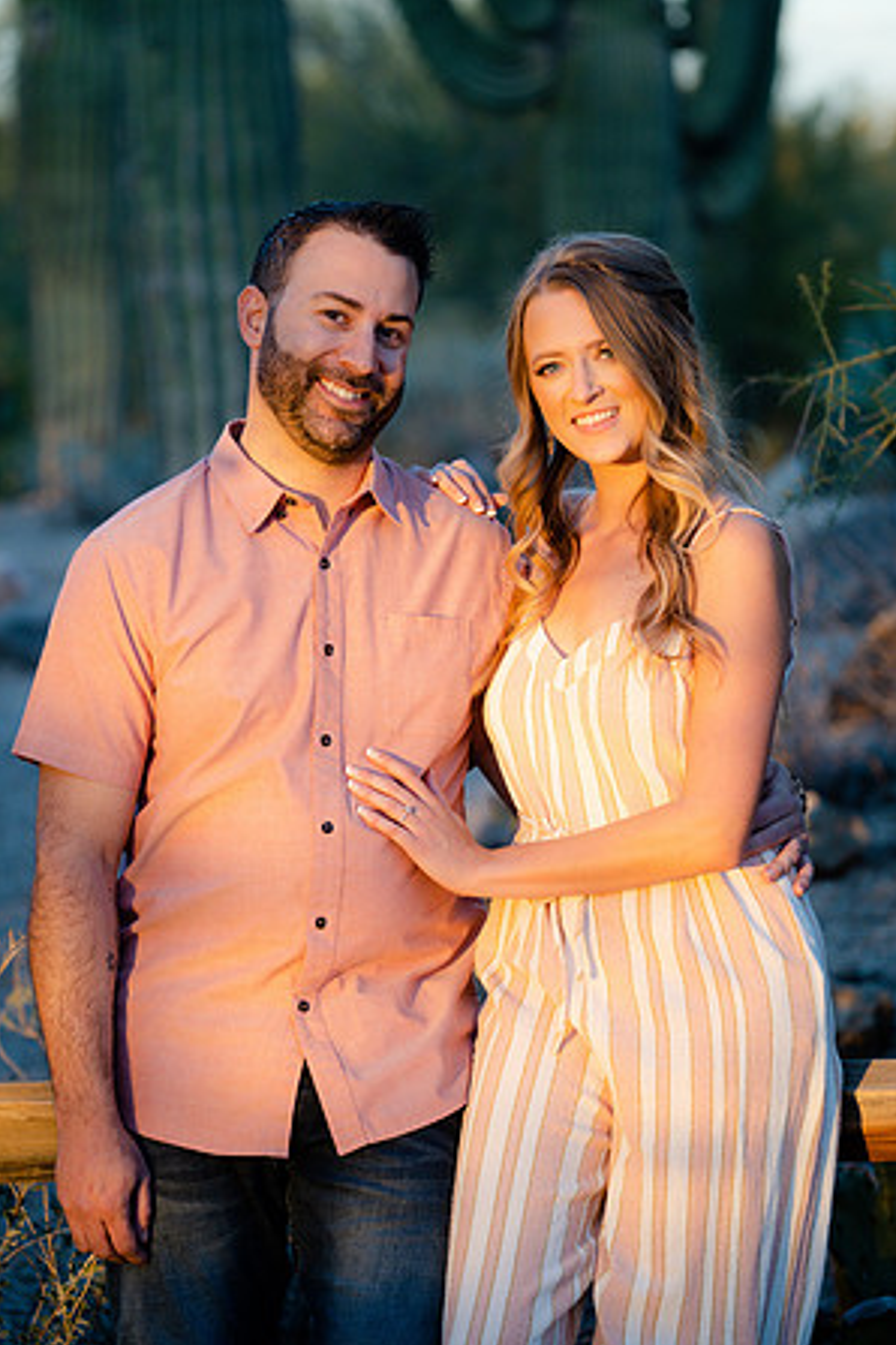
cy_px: 674
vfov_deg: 14.9
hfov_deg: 9.9
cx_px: 448
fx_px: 5152
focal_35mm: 138
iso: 320
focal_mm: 137
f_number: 4
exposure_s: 1/250
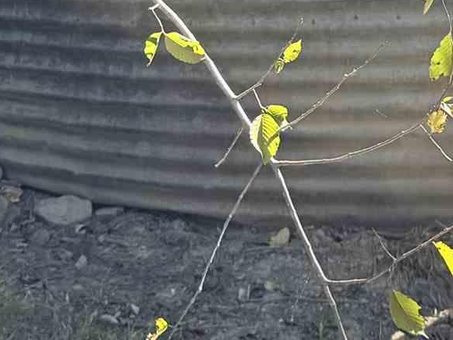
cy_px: -223
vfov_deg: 11.1
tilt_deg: -3.4
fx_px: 1661
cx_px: 267
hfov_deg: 15.5
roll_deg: +3.7
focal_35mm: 127
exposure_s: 1/1094
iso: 80
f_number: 1.78
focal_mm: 6.76
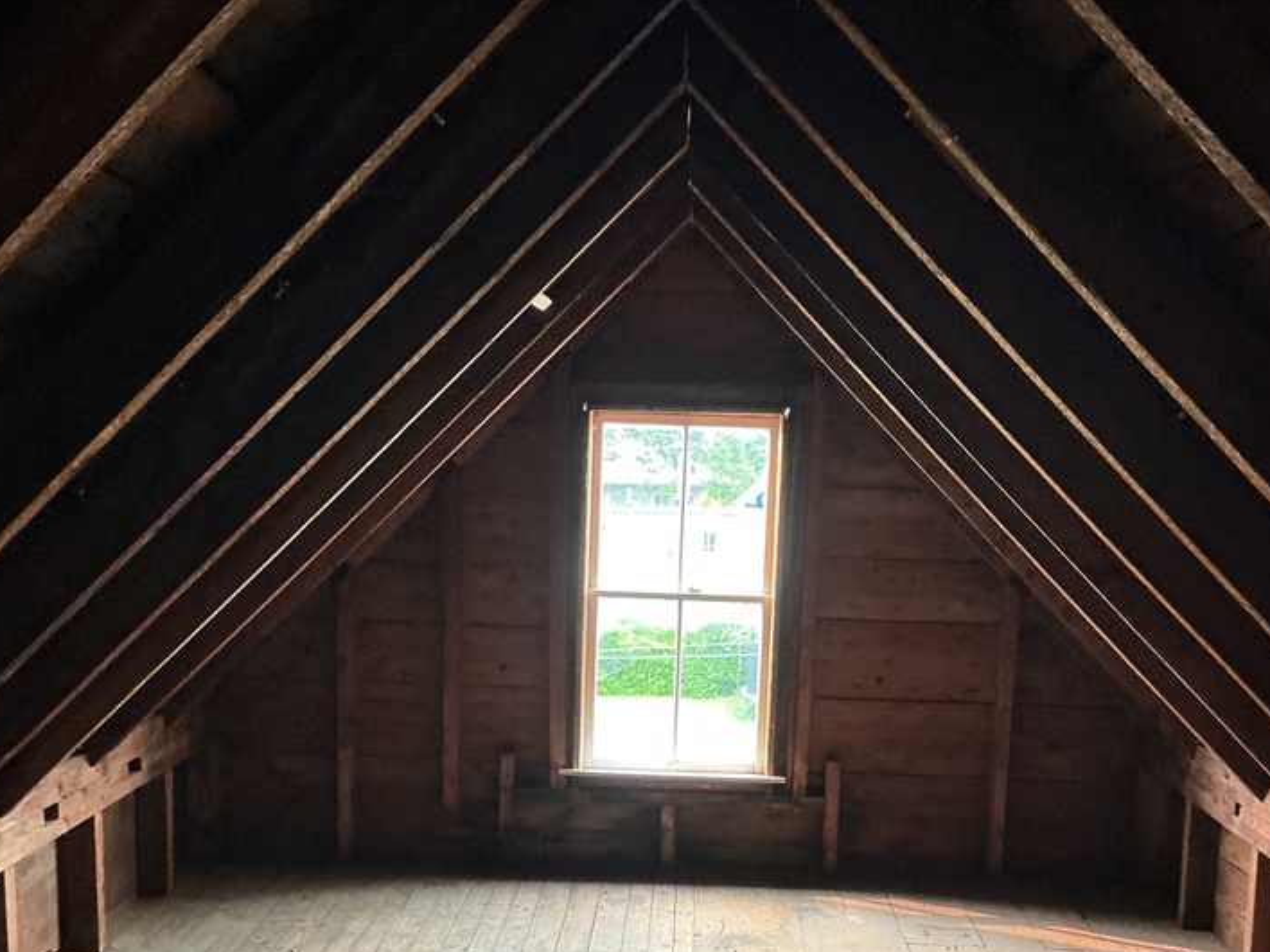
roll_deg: -0.8
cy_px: 688
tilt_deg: -11.1
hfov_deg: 44.8
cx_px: 636
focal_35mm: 42
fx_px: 1541
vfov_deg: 33.8
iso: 250
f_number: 1.8
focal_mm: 3
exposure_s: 1/60
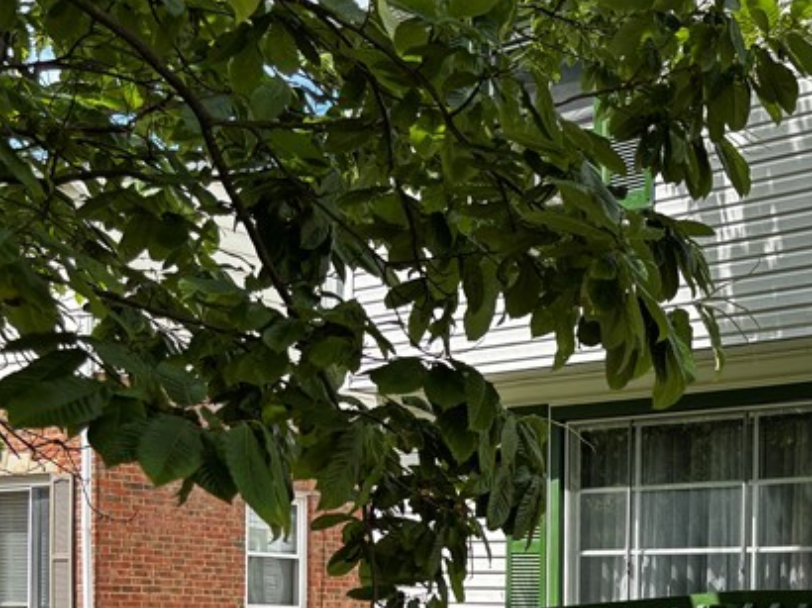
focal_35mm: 65
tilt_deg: -2.6
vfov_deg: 21.3
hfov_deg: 28.0
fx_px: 1524
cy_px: 689
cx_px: 822
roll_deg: -1.2
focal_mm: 5.96
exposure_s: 1/978
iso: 50
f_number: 1.6
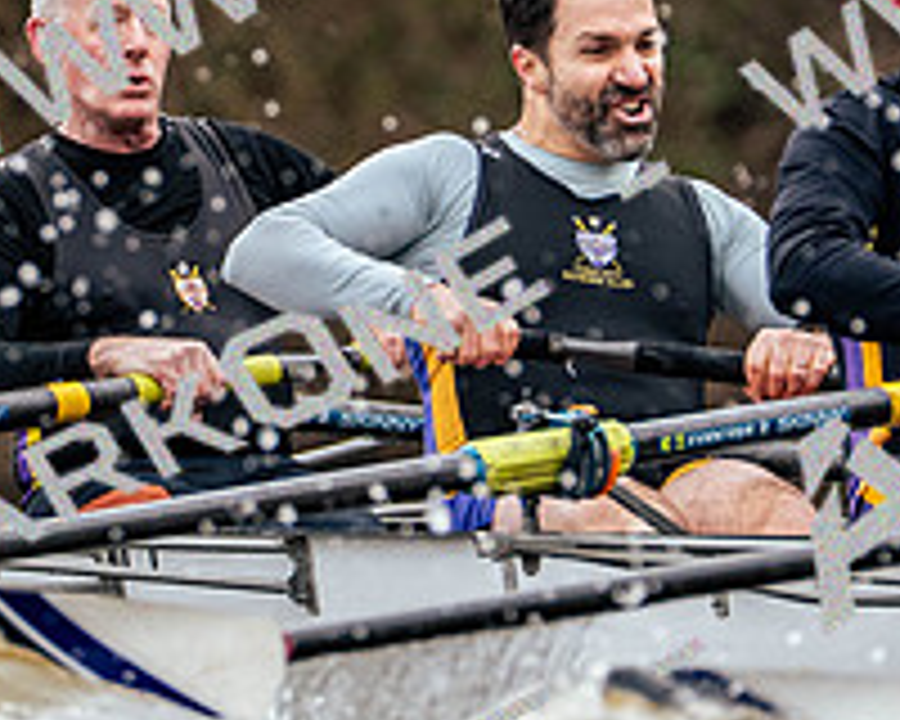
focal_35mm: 1332
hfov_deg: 1.5
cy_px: 205
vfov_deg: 1.2
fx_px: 35480
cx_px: 414
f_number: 6.3
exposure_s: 1/2000
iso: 1600
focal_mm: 489
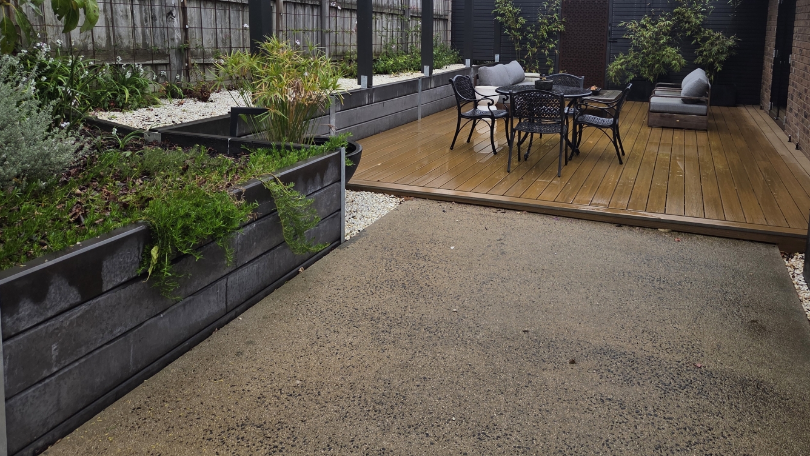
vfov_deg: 37.9
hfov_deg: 63.9
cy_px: 107
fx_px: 644
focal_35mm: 30
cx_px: 469
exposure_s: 1/541
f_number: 1.8
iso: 80
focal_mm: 5.4
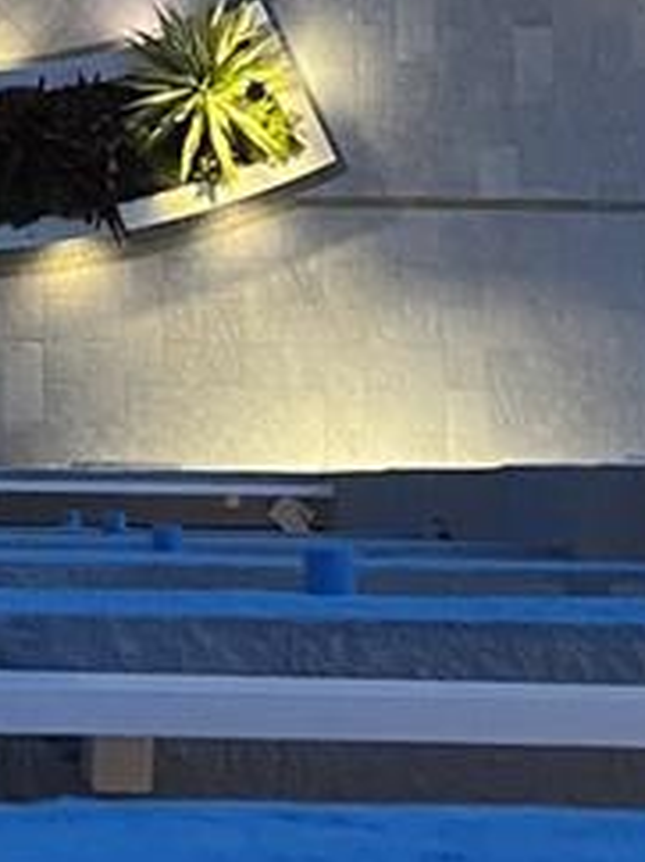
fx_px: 3211
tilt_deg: -72.4
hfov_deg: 11.3
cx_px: -39
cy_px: -545
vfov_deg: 14.0
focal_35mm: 129
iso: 500
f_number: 1.6
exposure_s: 1/40
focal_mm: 5.1
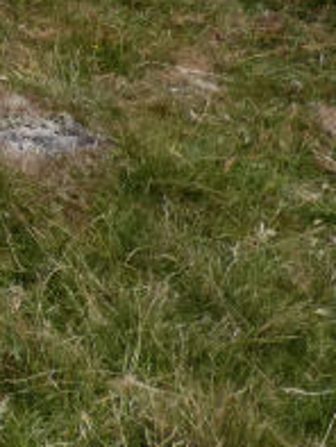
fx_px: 1176
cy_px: -188
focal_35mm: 91
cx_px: -606
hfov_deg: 11.4
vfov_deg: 19.3
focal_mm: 3.6
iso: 80
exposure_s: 1/800
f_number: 4.5
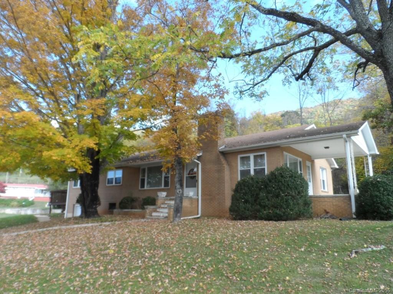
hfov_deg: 71.6
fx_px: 272
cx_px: 196
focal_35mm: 24
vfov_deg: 56.8
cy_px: 147
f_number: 3.2
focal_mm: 4
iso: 80
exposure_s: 1/125
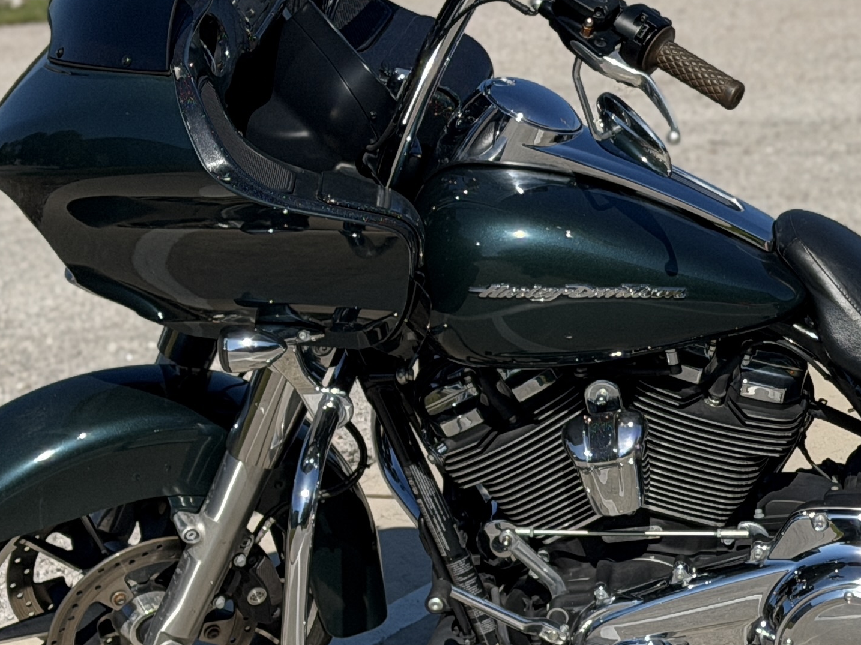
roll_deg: +3.6
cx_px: 770
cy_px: 485
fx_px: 3357
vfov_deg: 11.0
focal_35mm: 135
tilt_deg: -12.5
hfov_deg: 14.5
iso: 64
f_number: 1.78
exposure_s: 1/7143
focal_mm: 6.76
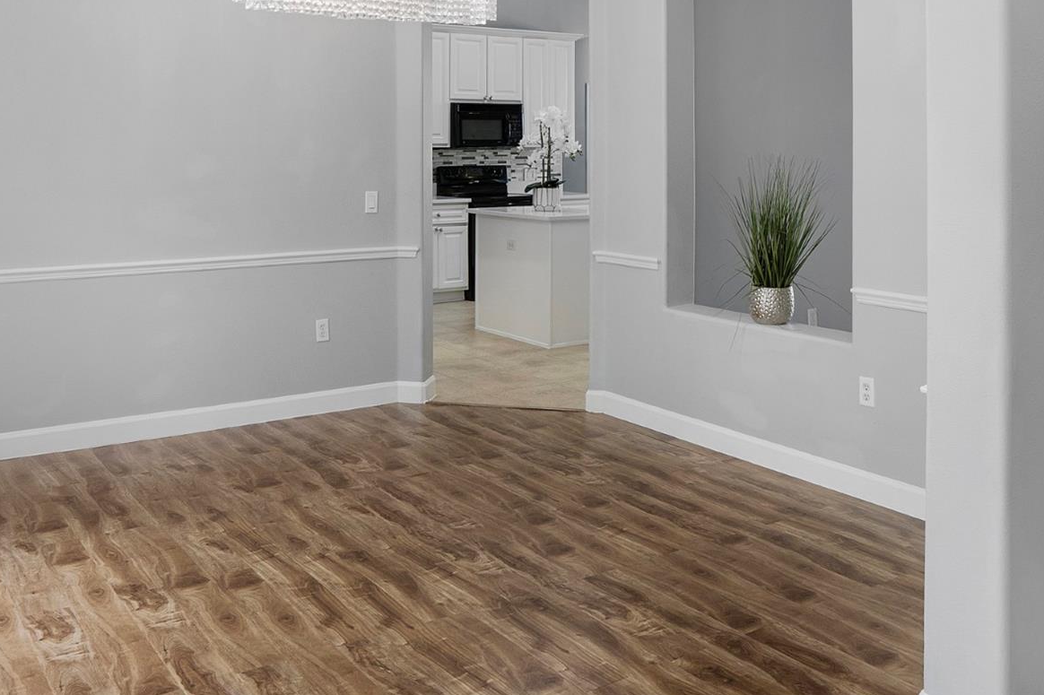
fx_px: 957
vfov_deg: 39.5
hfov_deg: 57.2
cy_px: 231
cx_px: 498
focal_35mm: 33
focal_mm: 16
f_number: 8
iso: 400
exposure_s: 1/15
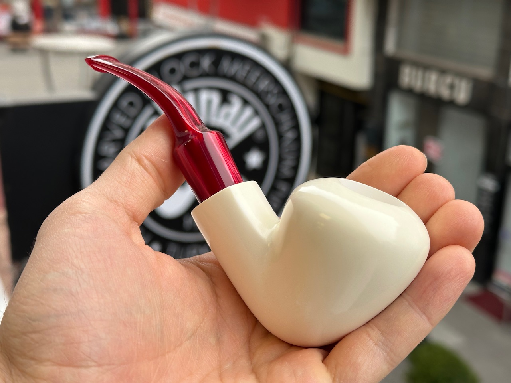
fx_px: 709
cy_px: 192
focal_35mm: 48
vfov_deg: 30.3
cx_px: 256
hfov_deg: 39.7
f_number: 1.78
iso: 50
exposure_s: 1/247
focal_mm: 6.86
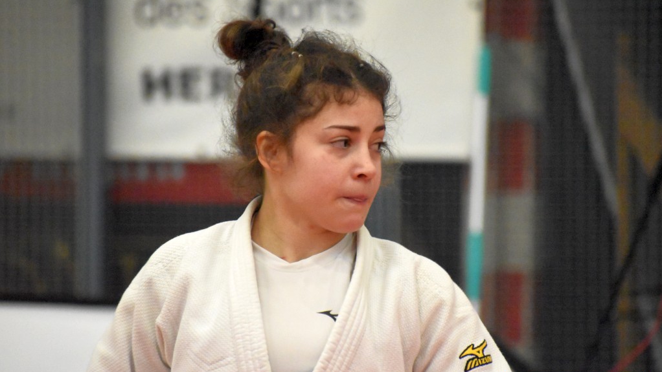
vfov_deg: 3.2
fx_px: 6636
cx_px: 331
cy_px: 208
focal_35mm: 378
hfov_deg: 5.7
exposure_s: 1/320
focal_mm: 240
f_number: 7.1
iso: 12800
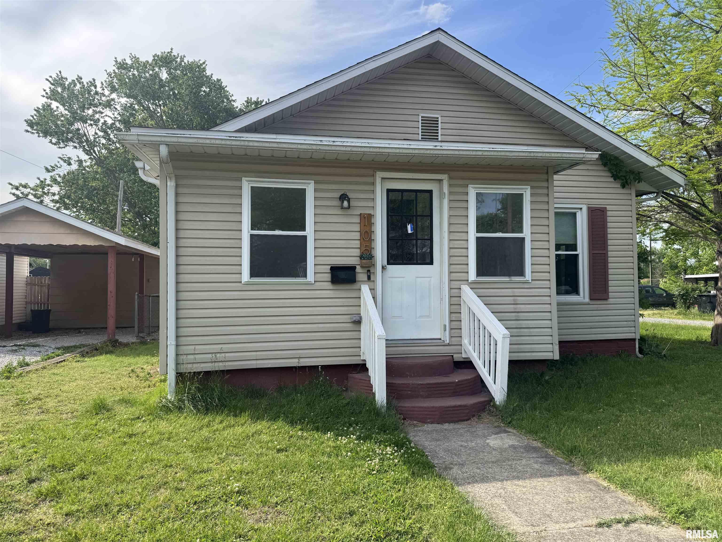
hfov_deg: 71.6
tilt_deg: +1.4
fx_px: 501
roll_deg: +0.3
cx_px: 361
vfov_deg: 56.8
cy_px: 271
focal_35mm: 24
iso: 80
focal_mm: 6.76
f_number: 1.78
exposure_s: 1/1818
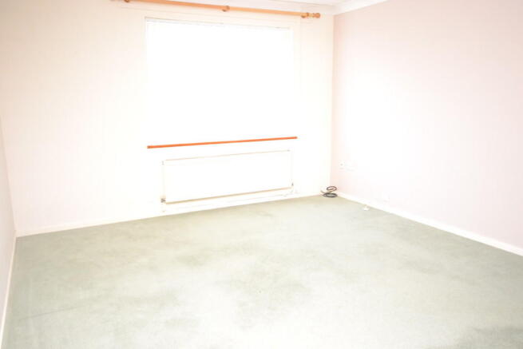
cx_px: 262
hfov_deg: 61.9
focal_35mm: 30
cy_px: 174
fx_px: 436
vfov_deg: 43.6
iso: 3200
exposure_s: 1/60
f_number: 5.6
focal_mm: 20
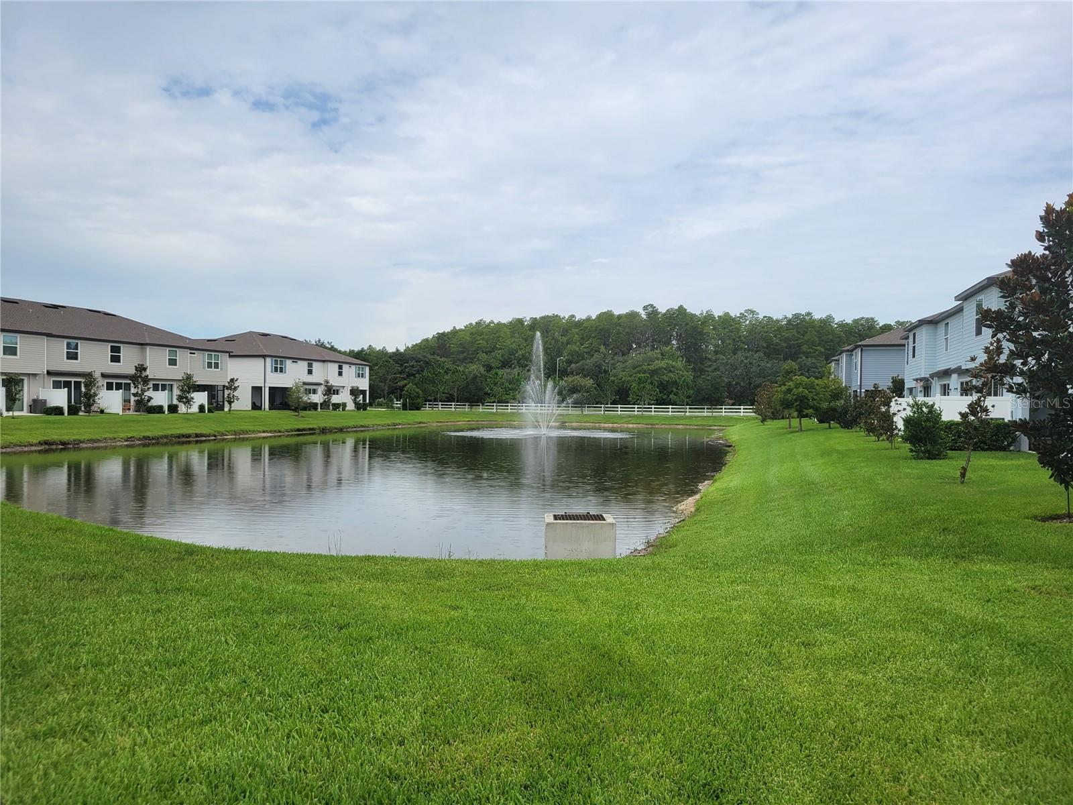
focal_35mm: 26
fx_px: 806
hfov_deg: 67.3
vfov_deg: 53.1
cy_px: 402
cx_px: 536
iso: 40
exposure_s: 1/2730
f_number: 1.8
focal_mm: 5.4
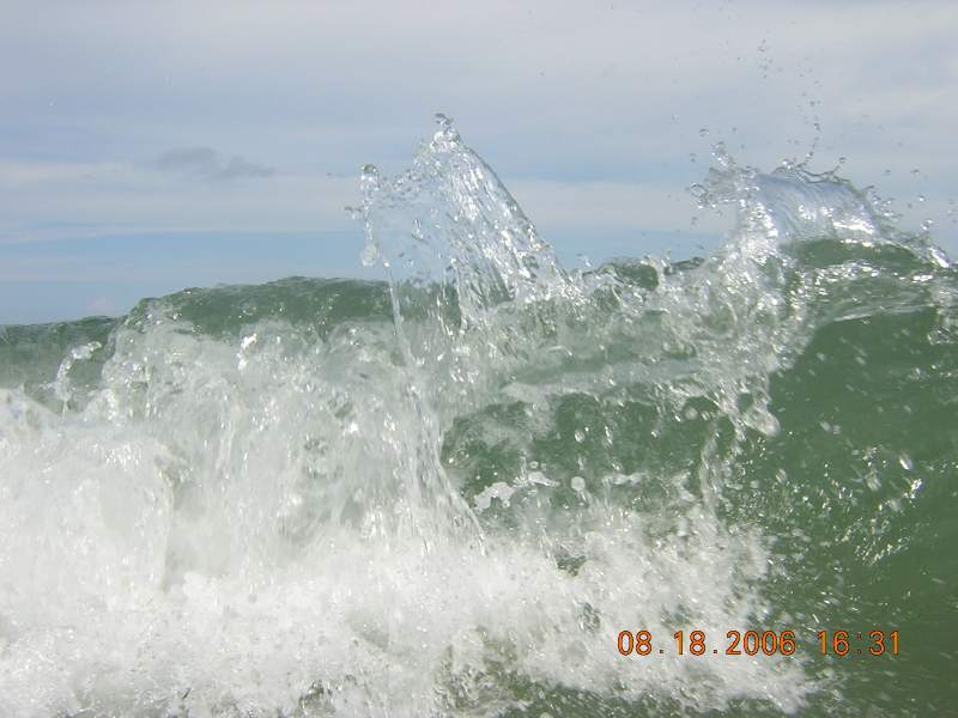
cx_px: 479
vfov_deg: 30.9
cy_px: 359
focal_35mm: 47
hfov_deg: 40.4
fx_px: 1301
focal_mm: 6.1
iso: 100
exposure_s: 1/390
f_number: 5.8
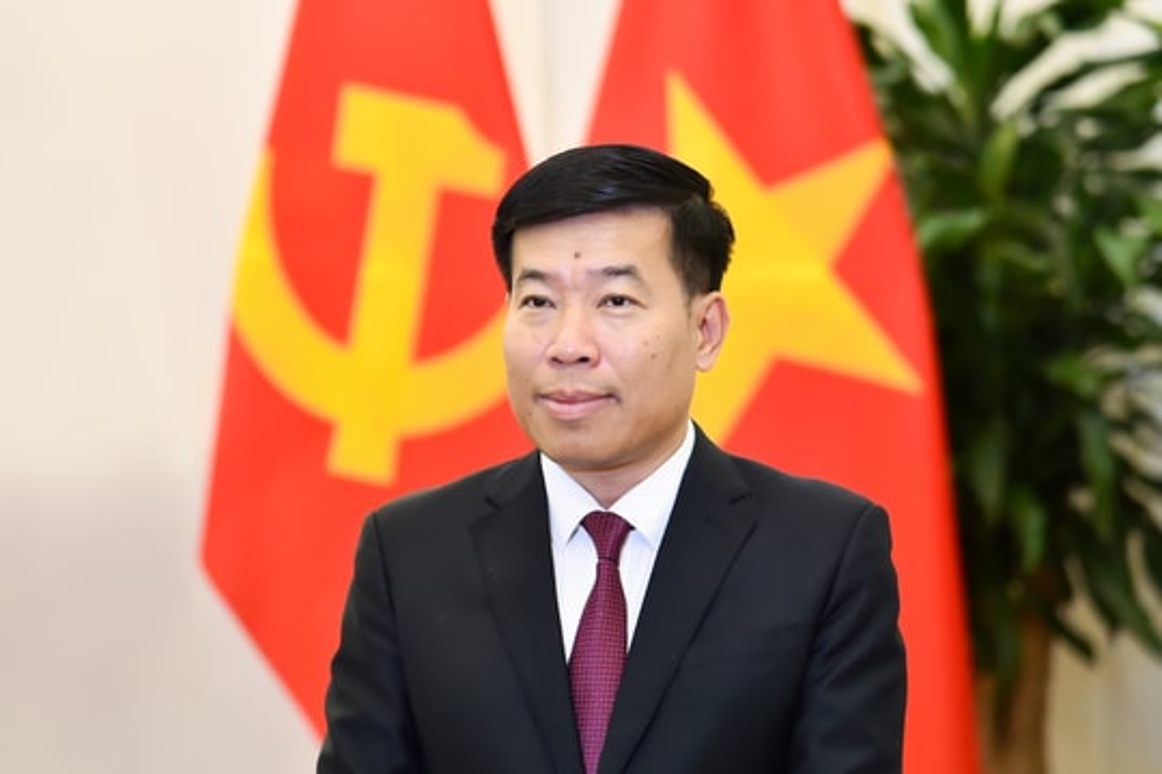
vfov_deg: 11.4
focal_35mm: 120
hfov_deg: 17.1
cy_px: 387
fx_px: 3873
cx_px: 581
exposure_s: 1/125
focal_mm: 120
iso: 1000
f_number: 4
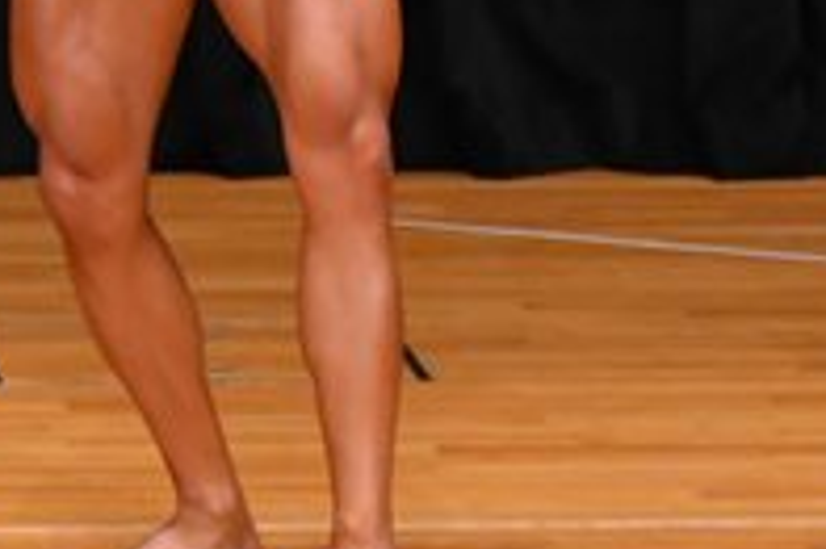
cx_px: 895
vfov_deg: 1.5
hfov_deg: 2.2
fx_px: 21664
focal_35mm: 945
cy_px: -184
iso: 3200
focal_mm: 160
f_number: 5.6
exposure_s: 1/400
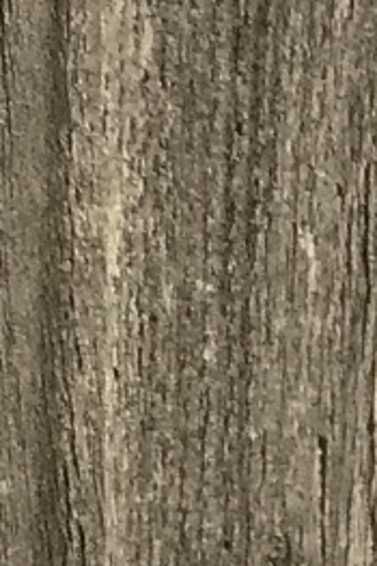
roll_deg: -0.4
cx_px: 1876
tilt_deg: +0.3
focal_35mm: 227
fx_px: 3570
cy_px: 1627
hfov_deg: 4.9
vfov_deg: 8.0
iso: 25
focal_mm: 3.99
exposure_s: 1/6849
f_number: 1.8
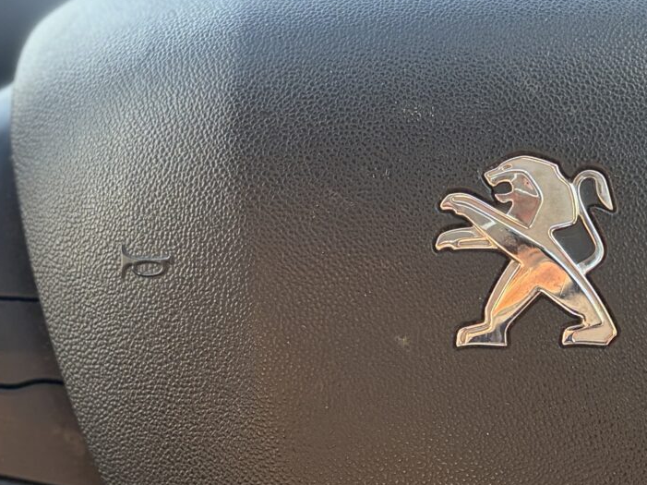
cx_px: 491
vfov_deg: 15.5
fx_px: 1775
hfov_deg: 20.5
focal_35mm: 95
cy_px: 230
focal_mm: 5.96
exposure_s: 1/133
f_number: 1.6
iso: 125
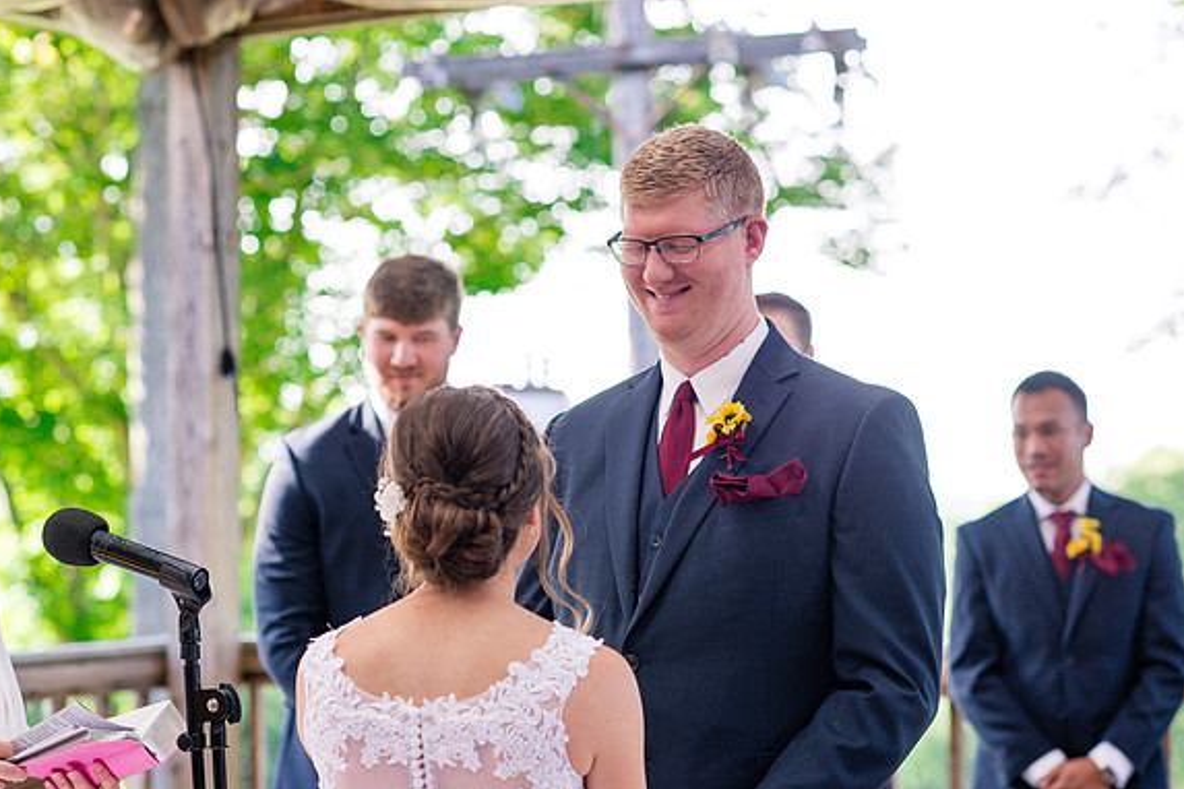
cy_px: 398
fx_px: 2828
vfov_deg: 15.9
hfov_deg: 23.6
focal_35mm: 86
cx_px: 593
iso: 400
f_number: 3.2
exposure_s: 1/400
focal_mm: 85
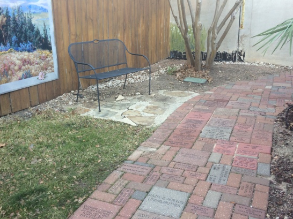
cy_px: 108
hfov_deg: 54.0
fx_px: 288
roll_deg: +1.3
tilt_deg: -18.0
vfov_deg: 41.8
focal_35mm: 34
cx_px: 149
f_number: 2.2
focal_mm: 4.15
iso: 50
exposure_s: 1/60
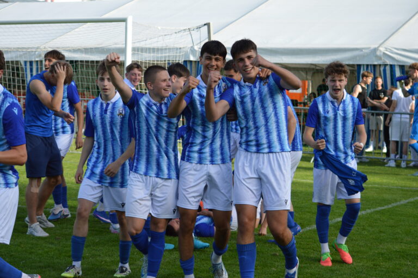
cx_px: 209
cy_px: 139
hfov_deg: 24.6
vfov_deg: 16.5
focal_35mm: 82
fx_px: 957
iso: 400
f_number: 5
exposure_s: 1/1250
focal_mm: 55
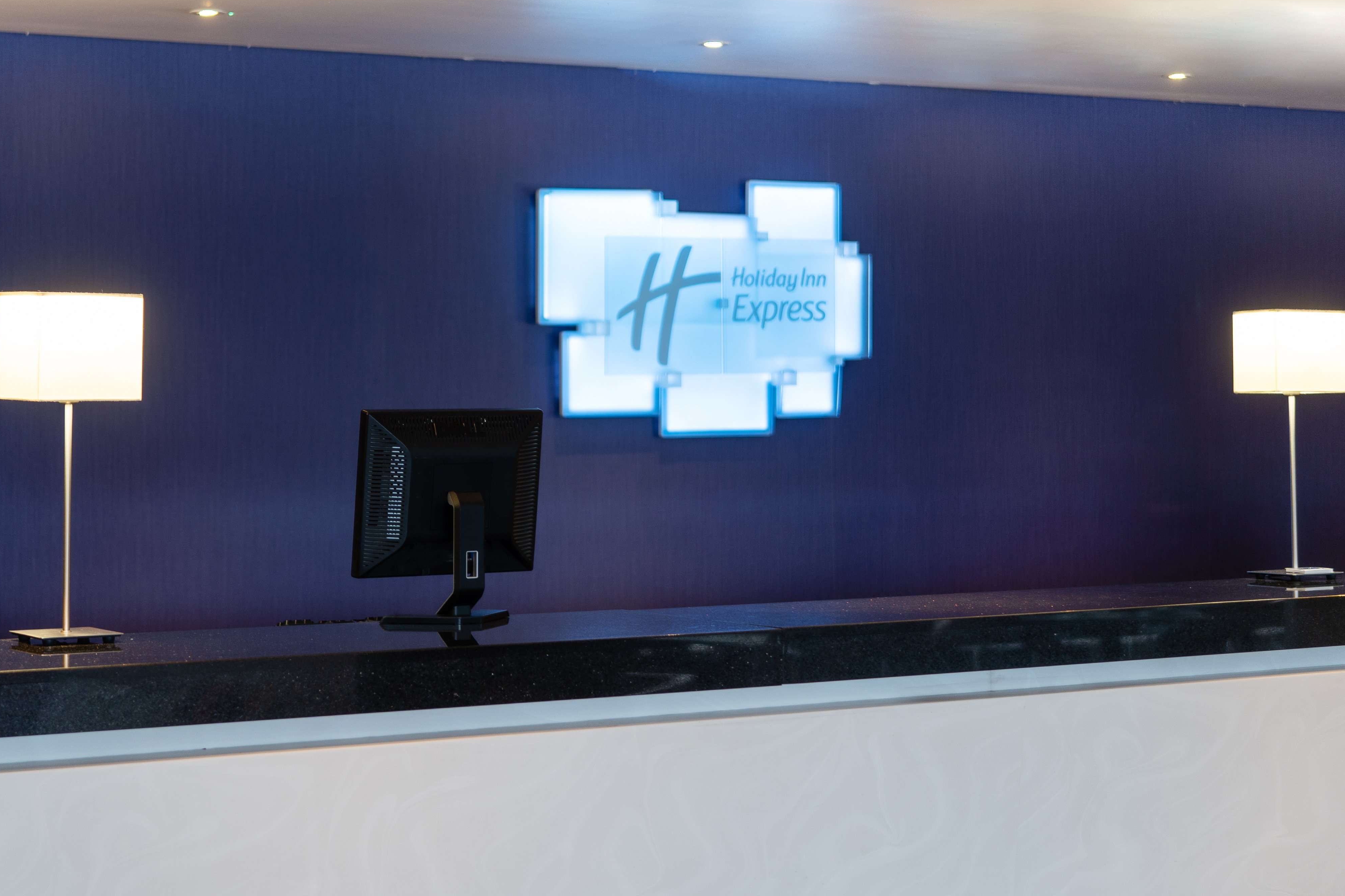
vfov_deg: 18.1
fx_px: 2802
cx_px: 488
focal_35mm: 75
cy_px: 307
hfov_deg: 26.9
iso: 100
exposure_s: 1/80
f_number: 1.4
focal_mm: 50
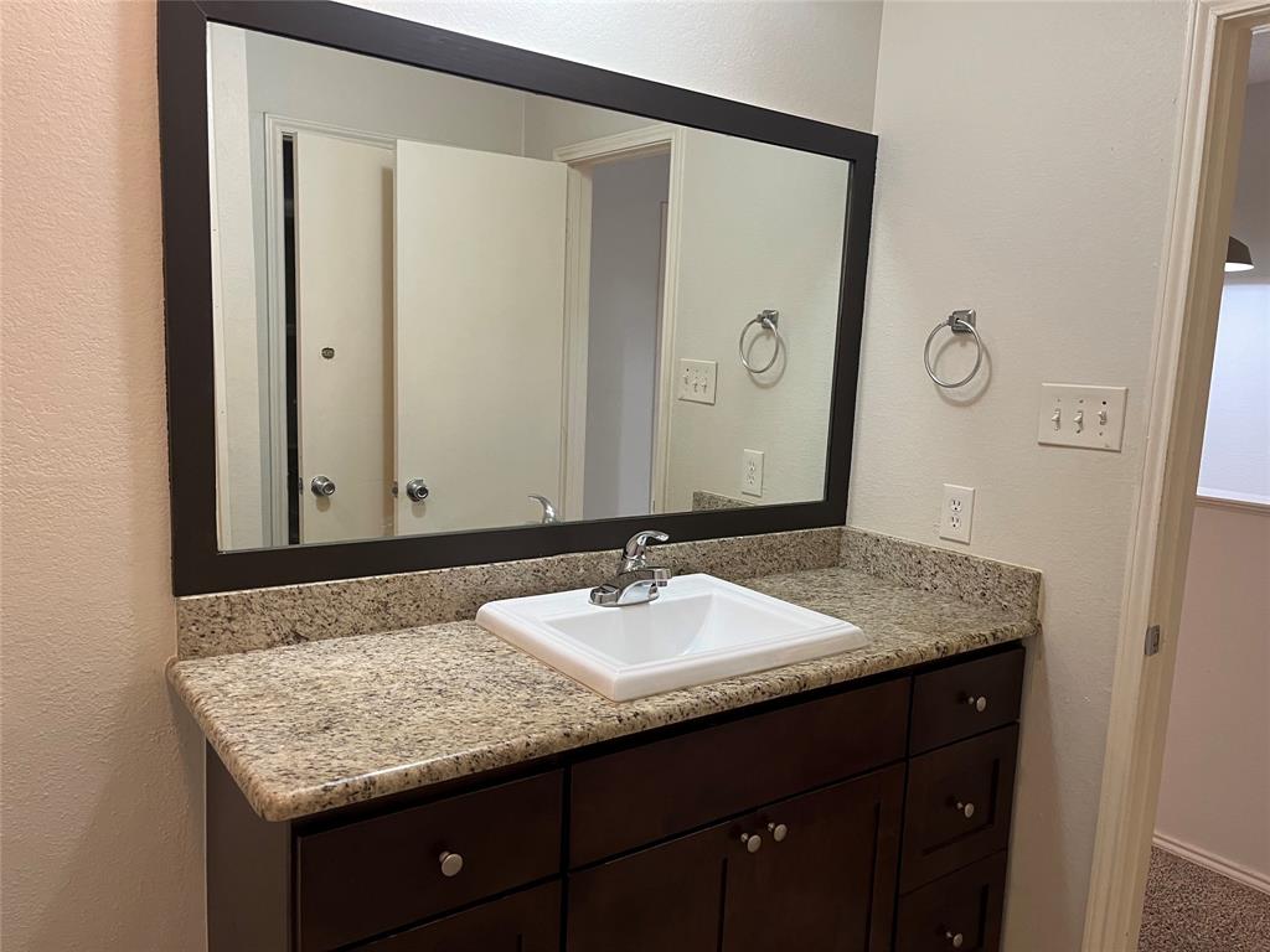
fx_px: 954
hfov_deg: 67.3
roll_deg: -2.1
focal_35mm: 26
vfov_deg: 53.1
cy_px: 476
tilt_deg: -9.6
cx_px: 635
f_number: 1.6
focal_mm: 5.1
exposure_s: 1/60
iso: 200
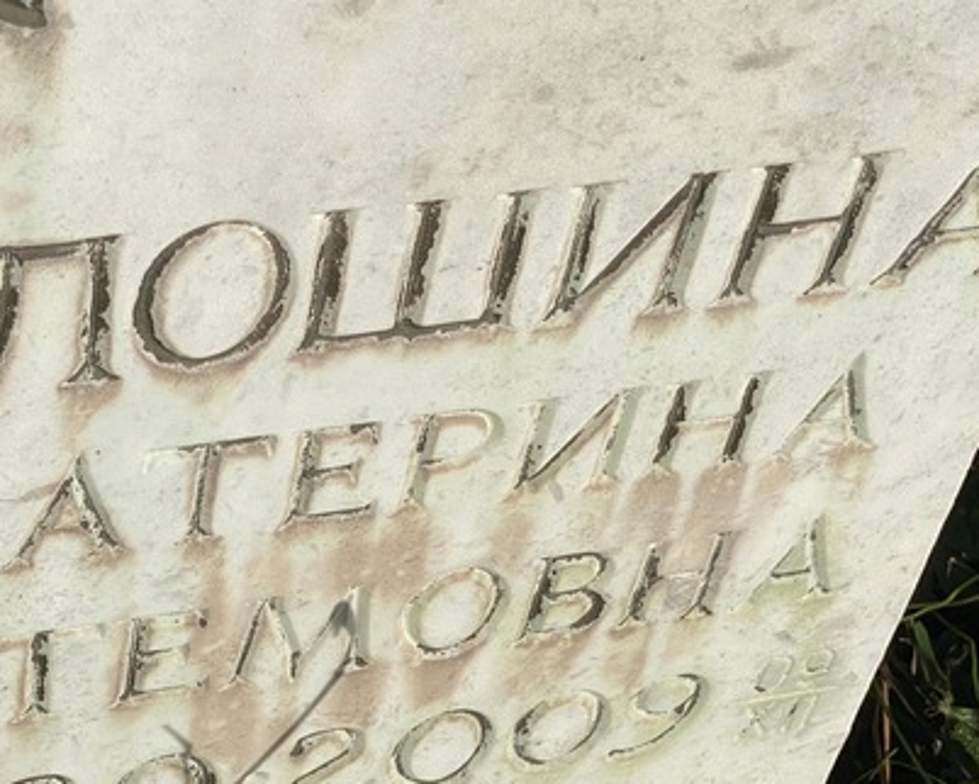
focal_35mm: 101
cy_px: 582
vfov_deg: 15.2
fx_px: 2928
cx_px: 404
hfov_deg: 19.0
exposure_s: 1/3425
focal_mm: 6
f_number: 2
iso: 20
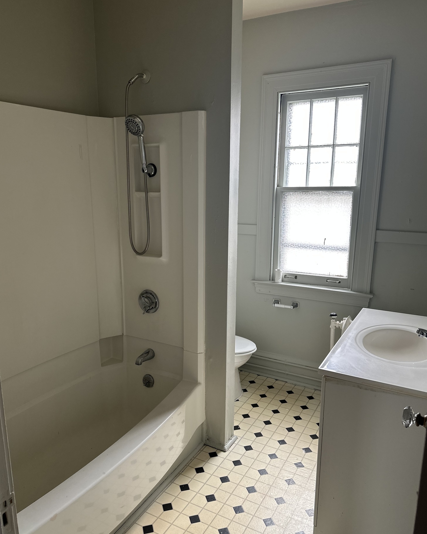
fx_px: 411
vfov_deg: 66.0
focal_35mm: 26
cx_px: 210
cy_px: 273
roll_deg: -0.9
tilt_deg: -12.4
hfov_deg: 54.9
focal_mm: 6.86
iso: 125
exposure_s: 1/121
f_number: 1.78
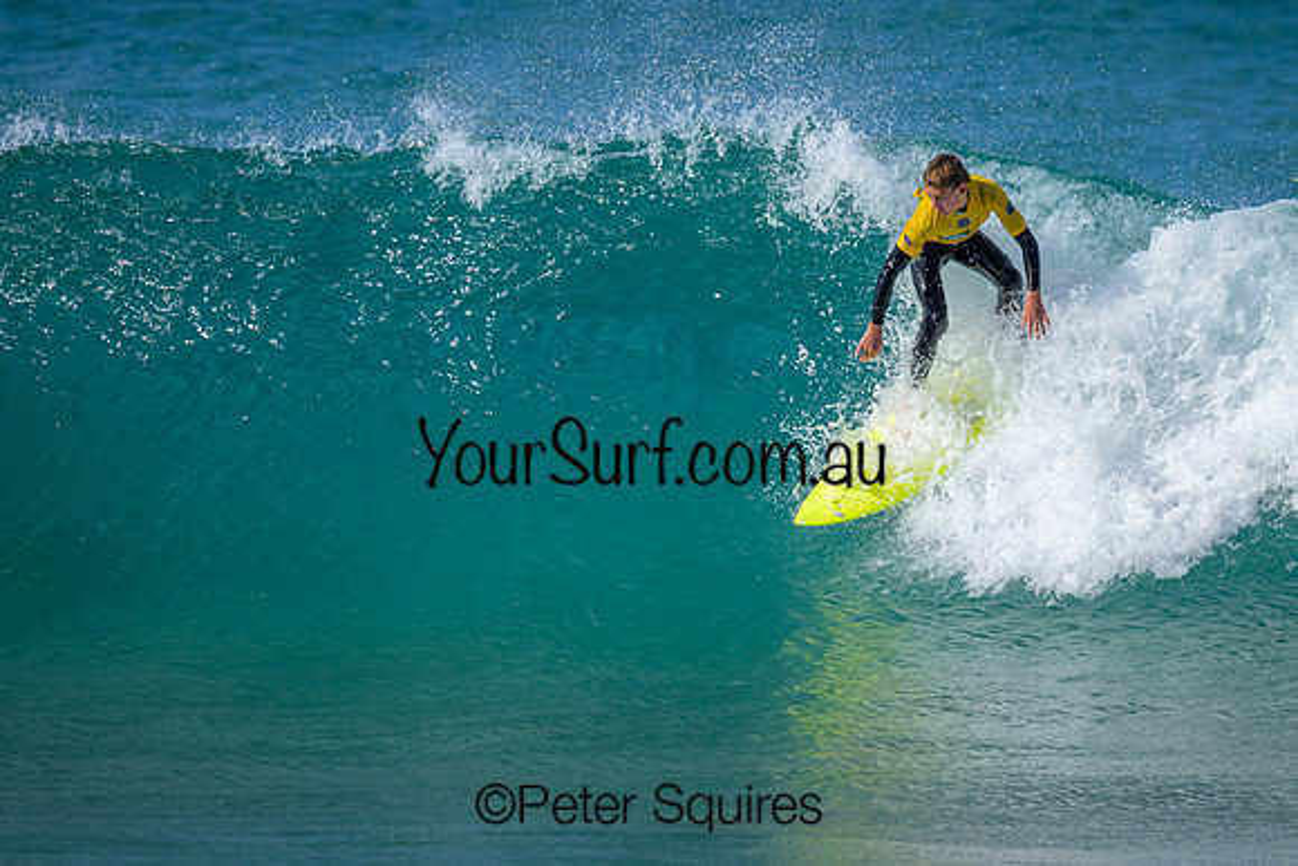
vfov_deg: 1.4
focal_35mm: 964
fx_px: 34782
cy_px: 344
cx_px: 782
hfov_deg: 2.1
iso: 220
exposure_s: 1/2000
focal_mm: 800
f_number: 6.3
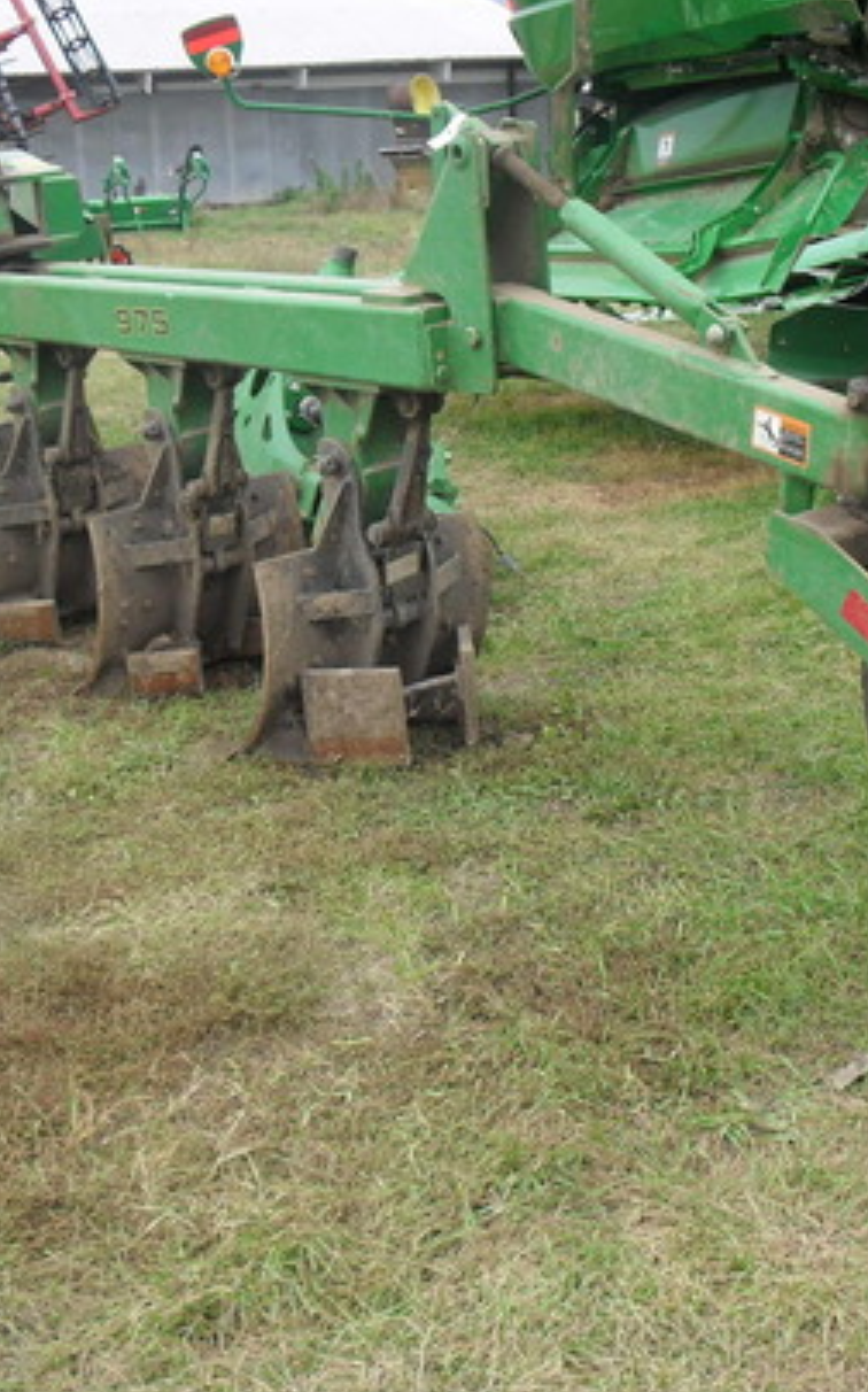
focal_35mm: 50
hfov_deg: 25.8
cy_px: 696
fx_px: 1895
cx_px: 437
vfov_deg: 40.3
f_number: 3.2
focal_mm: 6.3
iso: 100
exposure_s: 1/250
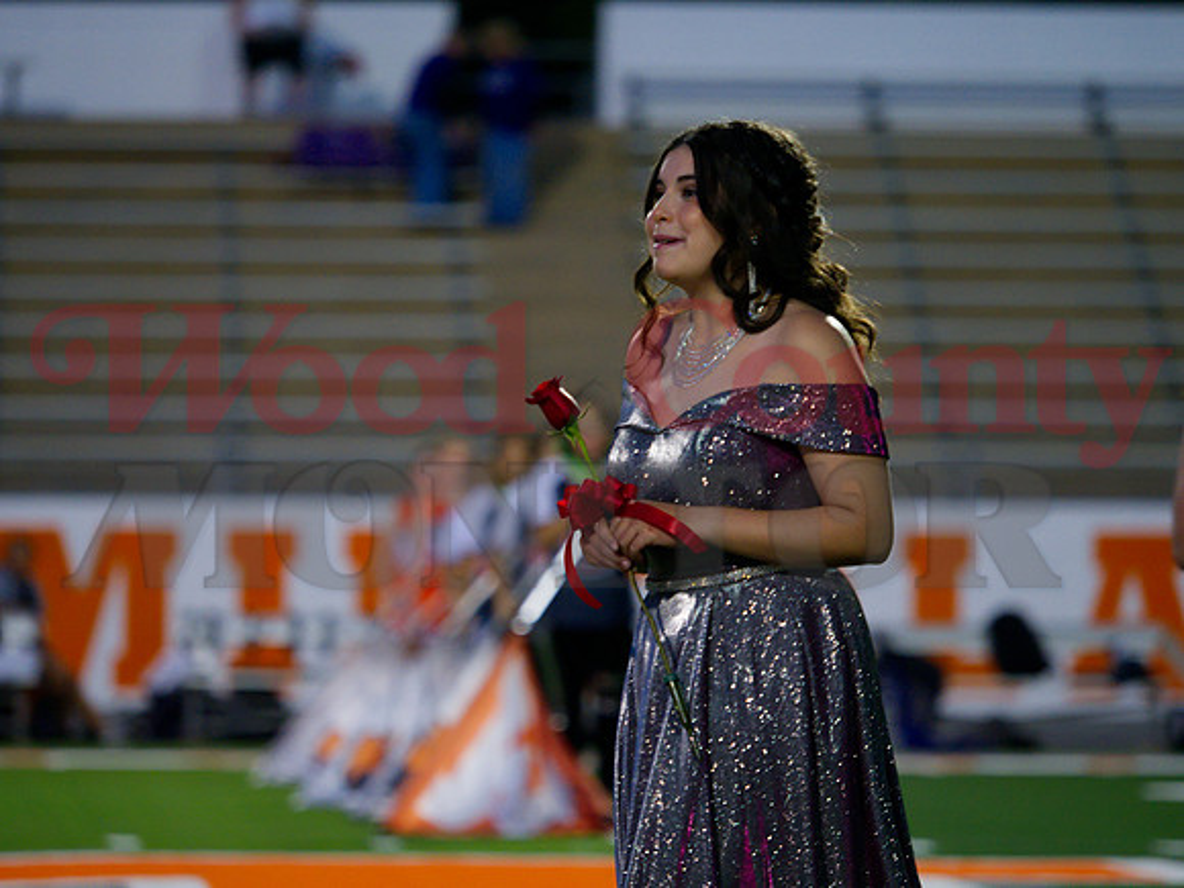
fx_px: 10261
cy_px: 444
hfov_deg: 6.6
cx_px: 592
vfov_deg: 5.0
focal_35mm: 300
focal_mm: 150
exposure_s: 1/160
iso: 3200
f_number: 2.8
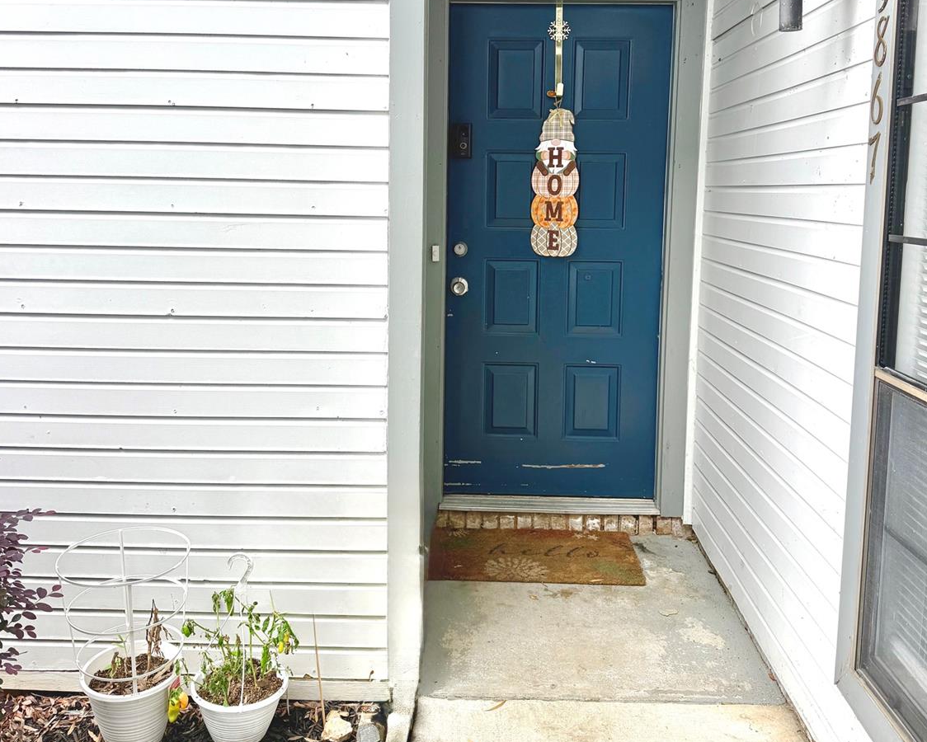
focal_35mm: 32
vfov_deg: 45.5
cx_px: 468
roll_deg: -1.2
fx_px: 878
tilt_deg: -7.7
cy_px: 291
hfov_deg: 55.6
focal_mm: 6.76
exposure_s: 1/267
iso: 64
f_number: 1.78
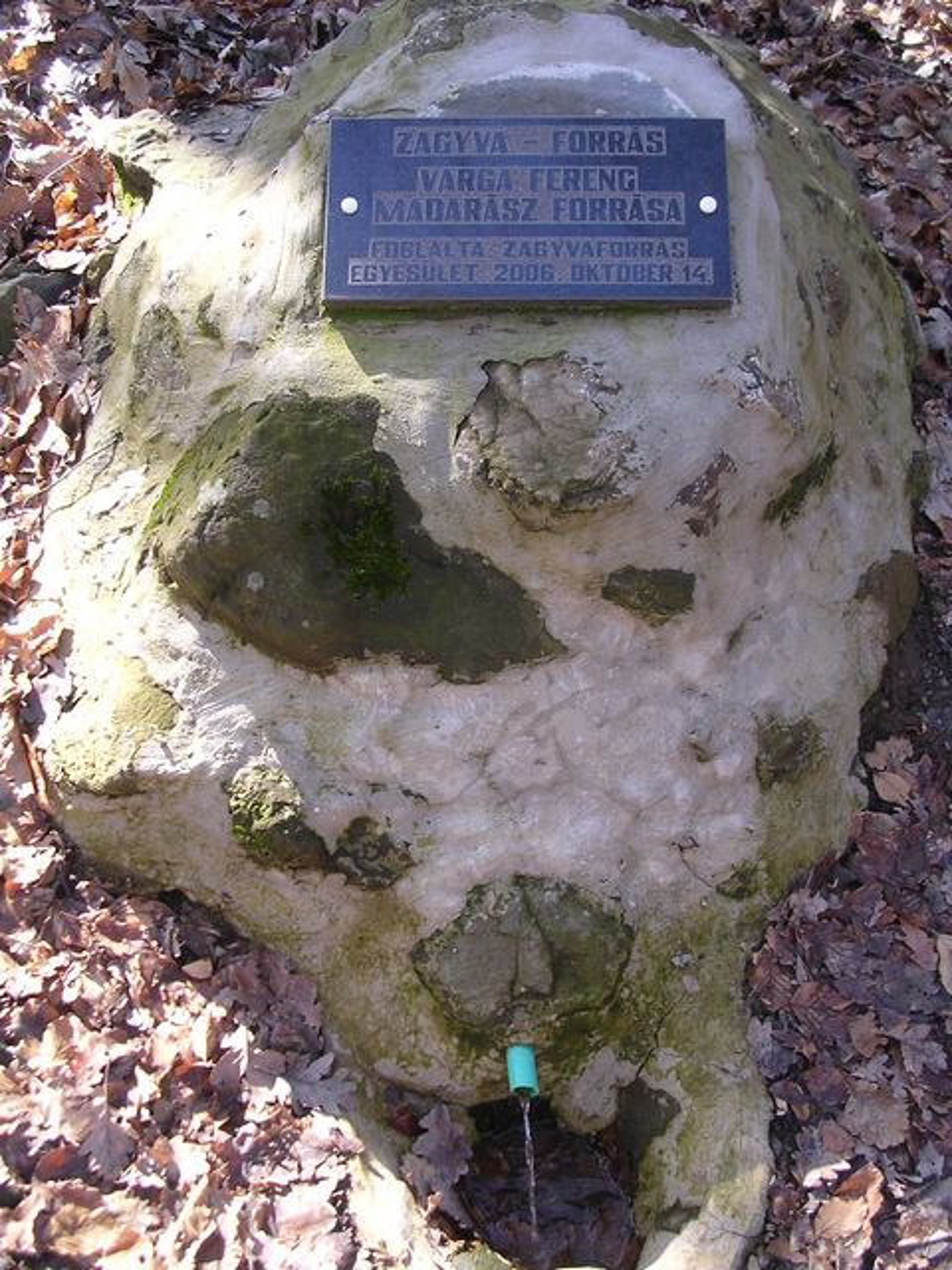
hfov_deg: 37.7
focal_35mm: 38
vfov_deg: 49.0
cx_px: 476
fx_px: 1393
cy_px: 635
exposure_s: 1/95.6
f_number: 2.8
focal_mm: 5.8
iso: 100
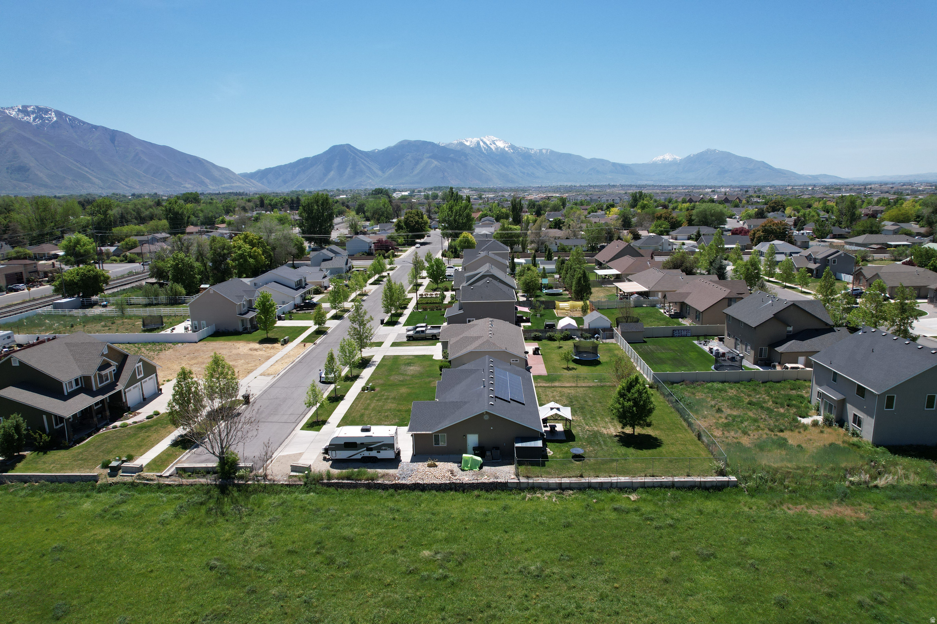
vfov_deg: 57.2
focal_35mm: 22
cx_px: 468
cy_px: 312
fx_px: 573
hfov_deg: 78.6
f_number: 2.8
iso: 120
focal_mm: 8.38
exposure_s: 1/2000
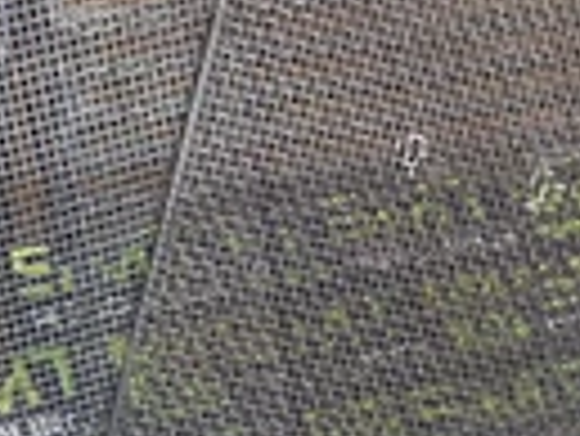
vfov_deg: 15.8
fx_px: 1459
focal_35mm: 87
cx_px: -45
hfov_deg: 21.4
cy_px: 634
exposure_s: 1/17
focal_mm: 2.91
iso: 500
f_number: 1.9
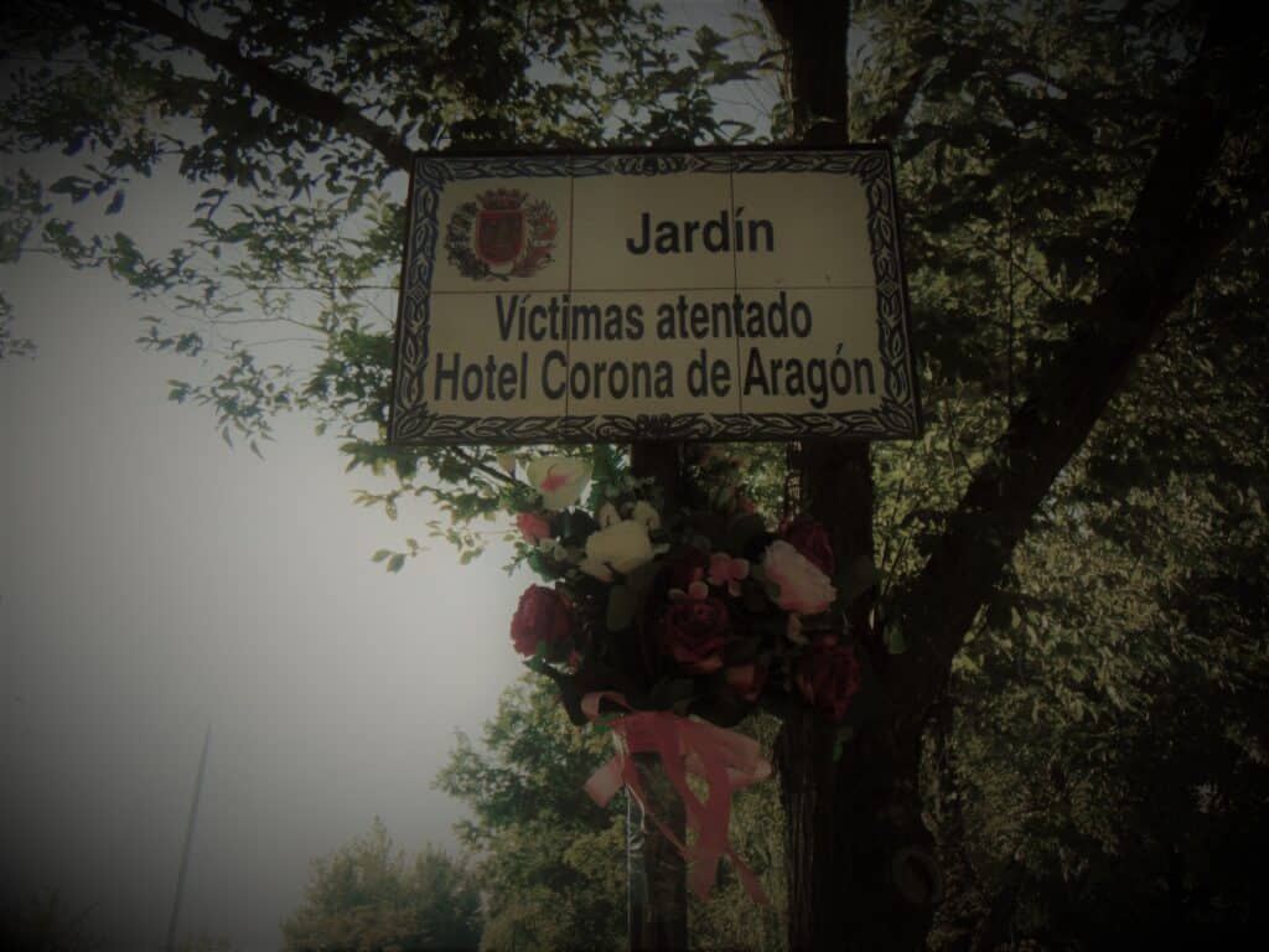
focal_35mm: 33
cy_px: 476
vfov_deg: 42.9
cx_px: 634
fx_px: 1210
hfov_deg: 55.4
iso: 80
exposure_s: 1/640
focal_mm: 5.8
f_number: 3.2
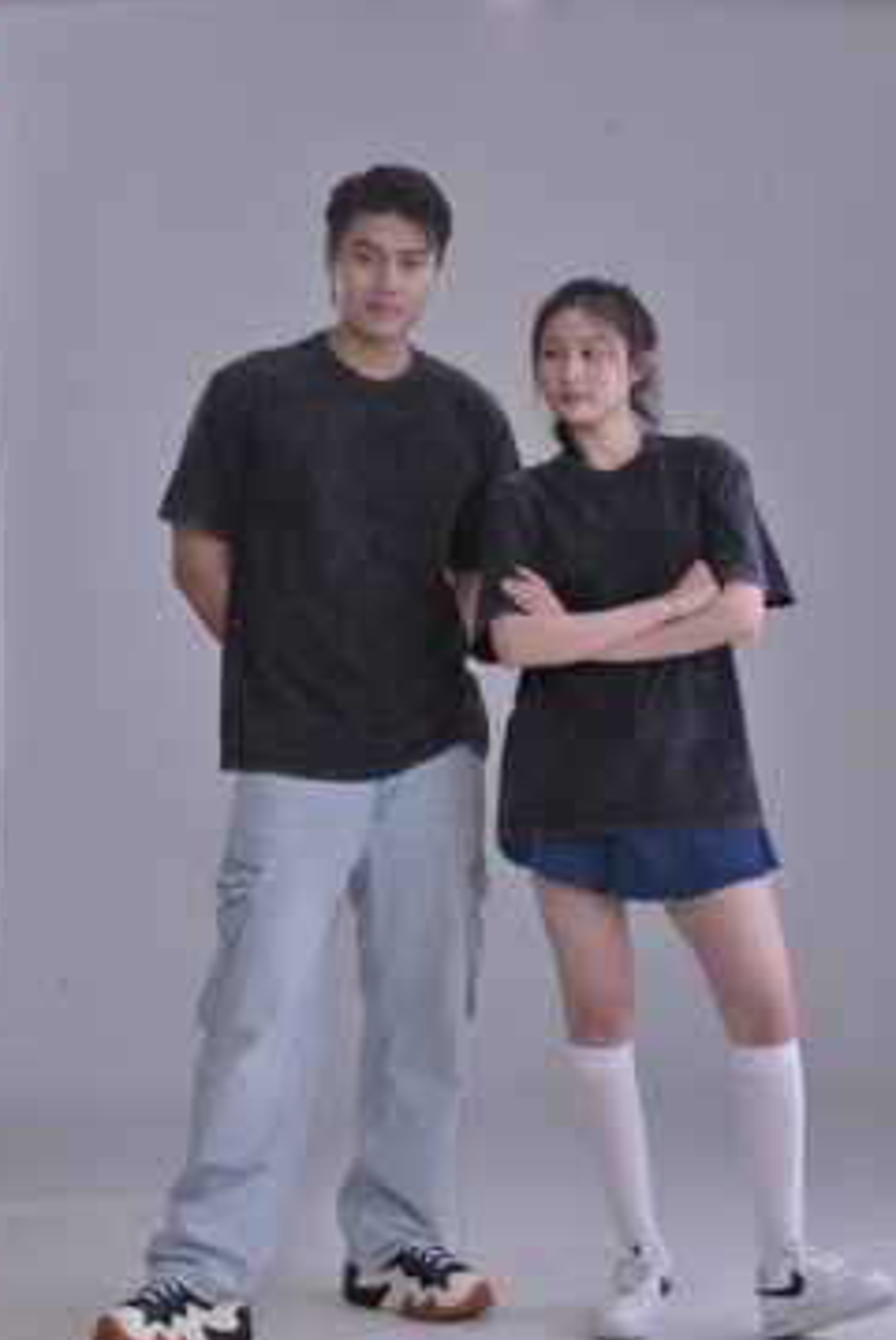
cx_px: 446
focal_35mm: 78
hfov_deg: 17.5
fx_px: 2906
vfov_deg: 26.0
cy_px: 739
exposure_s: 1/200
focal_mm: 70
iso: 500
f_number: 9
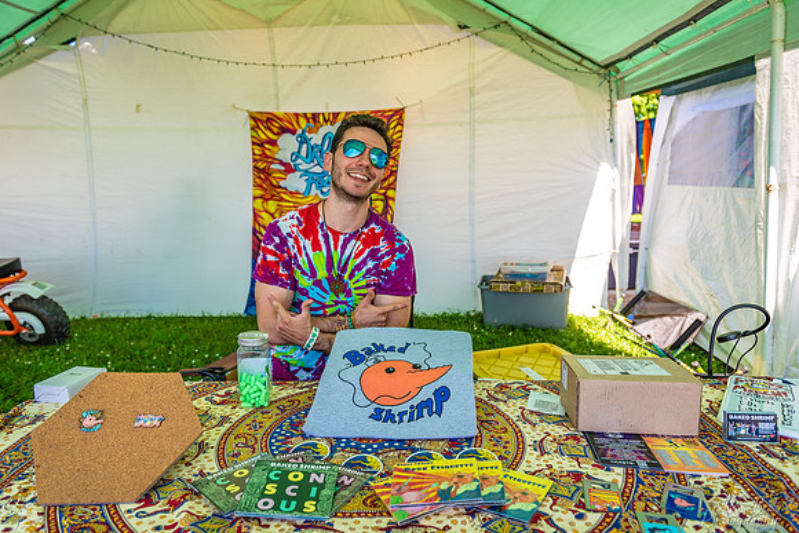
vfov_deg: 53.2
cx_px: 400
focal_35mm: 24
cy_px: 266
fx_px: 533
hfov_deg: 73.7
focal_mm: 24
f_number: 4
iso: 100
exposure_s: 1/160
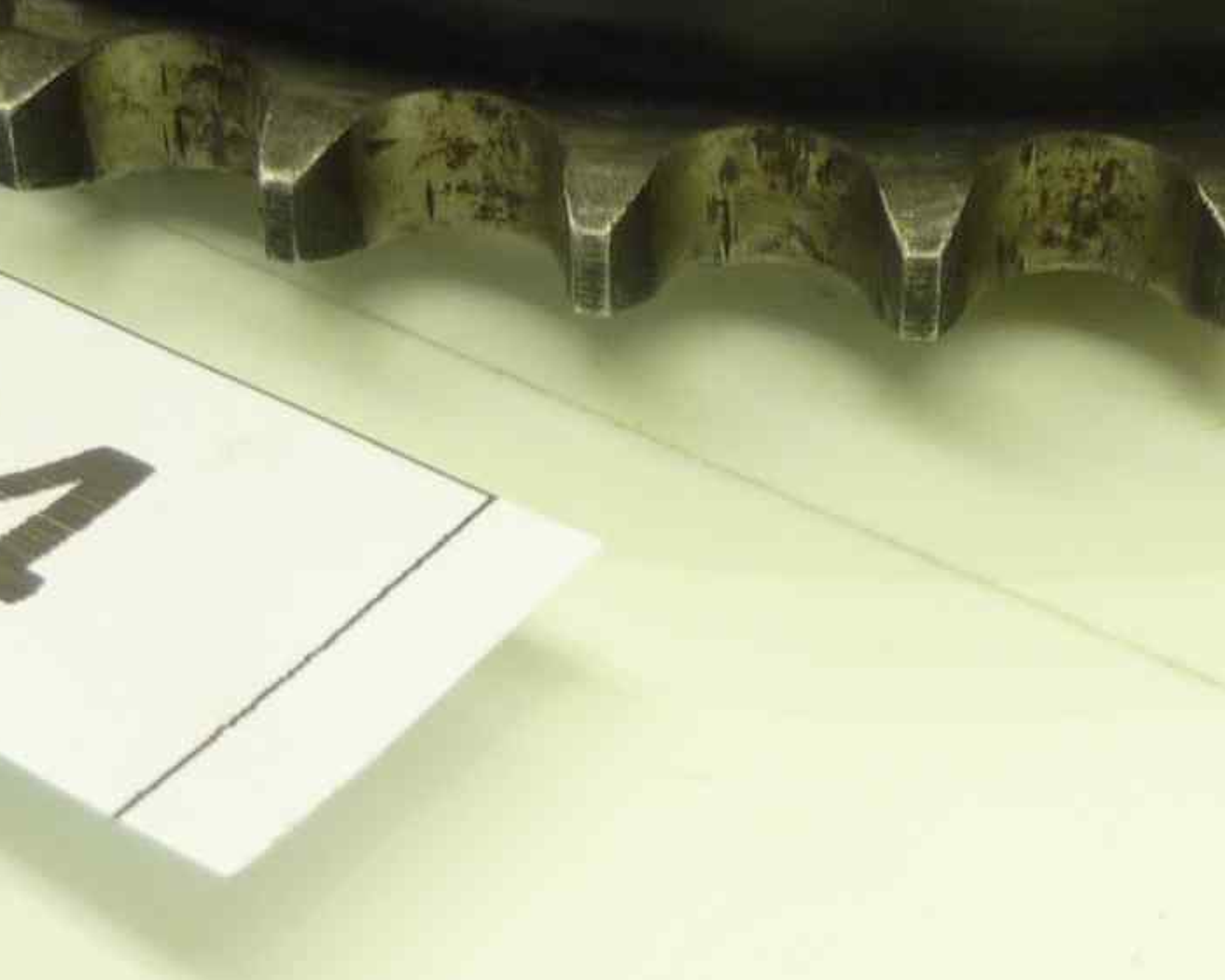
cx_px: 893
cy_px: -58
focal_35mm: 89
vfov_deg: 16.8
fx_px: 3228
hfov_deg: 21.3
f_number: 3.3
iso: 80
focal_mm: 4.1
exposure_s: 1/20
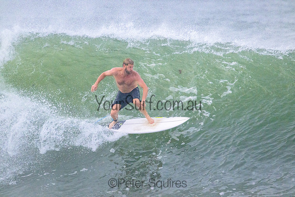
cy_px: 98
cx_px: 148
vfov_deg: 1.7
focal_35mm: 800
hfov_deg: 2.6
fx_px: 6557
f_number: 11
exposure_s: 1/3200
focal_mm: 800
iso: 7200
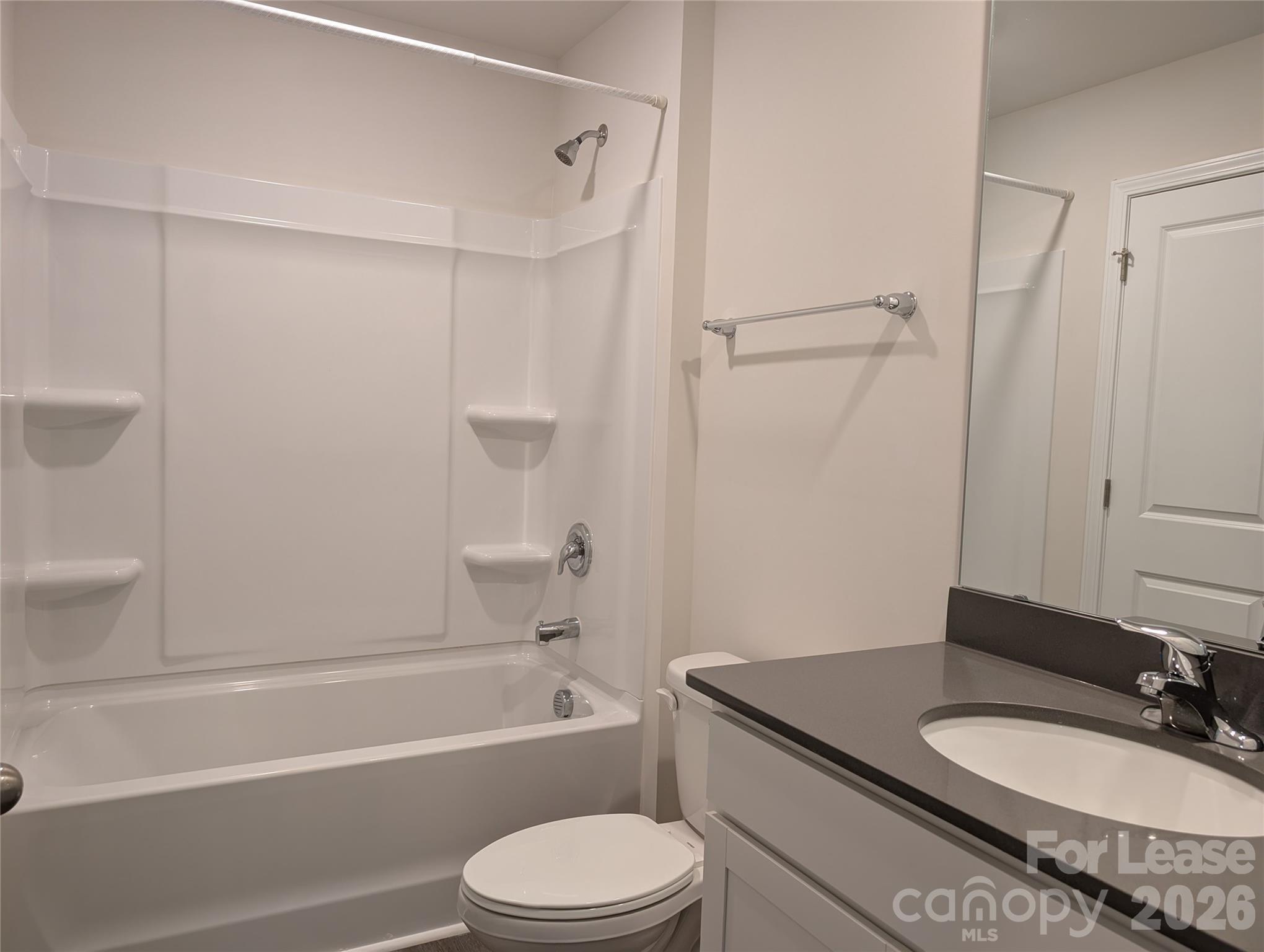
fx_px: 878
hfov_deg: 71.5
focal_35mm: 24
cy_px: 476
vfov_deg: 56.9
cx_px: 632
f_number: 1.68
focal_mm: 6.9
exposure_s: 1/24
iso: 53
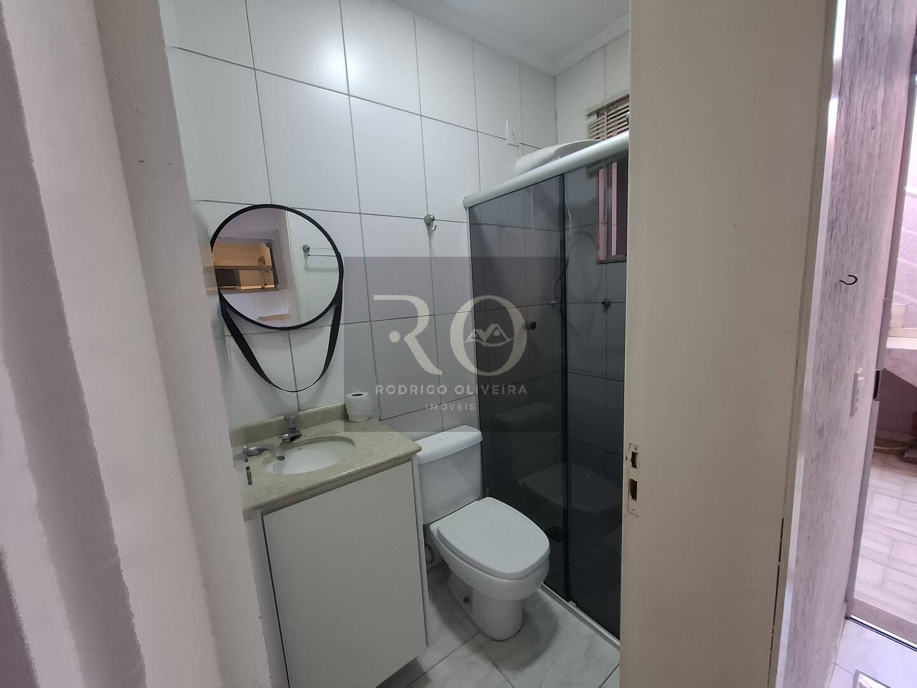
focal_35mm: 13
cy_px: 344
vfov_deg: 89.9
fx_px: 344
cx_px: 458
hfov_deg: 106.2
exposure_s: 1/40
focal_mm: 1.74
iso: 100
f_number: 2.2
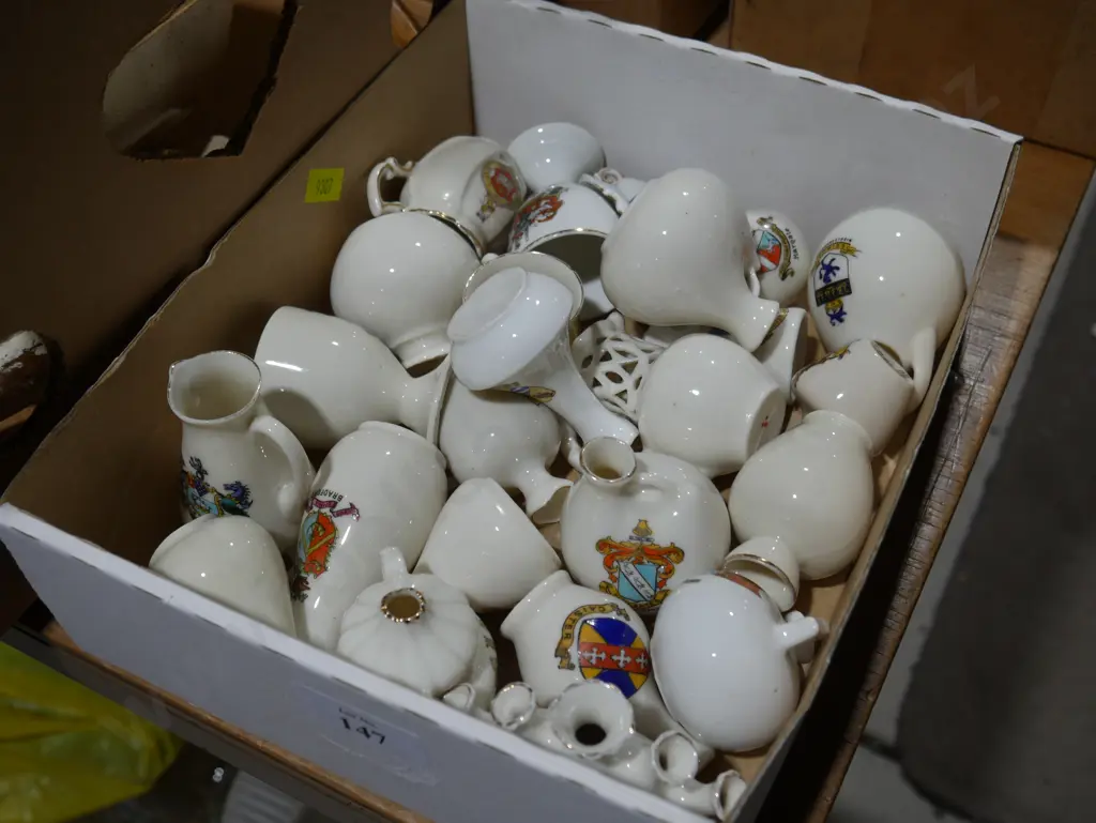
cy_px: 412
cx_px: 548
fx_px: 1330
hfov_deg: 44.8
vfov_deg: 34.4
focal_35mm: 42
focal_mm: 21
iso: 200
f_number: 4.6
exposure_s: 1/125
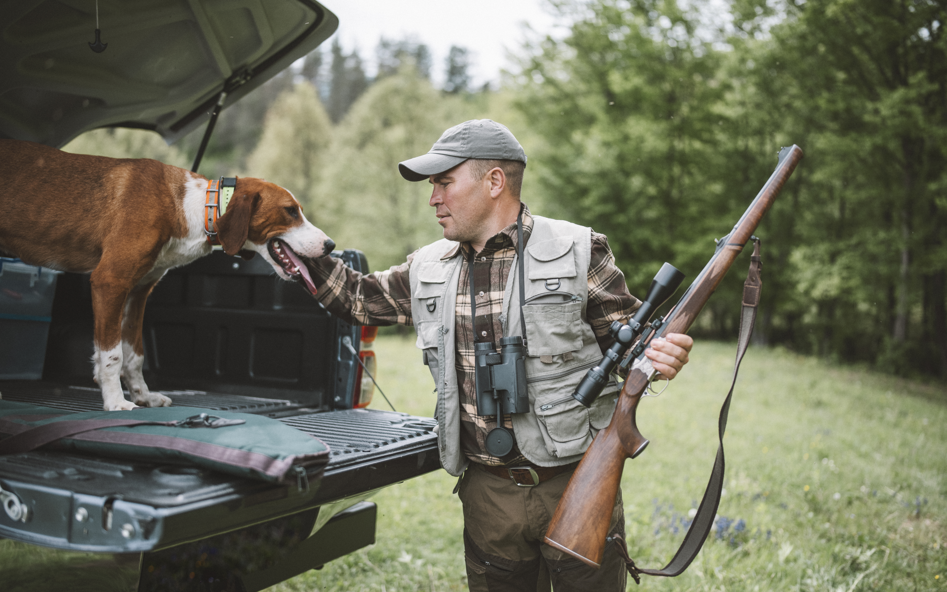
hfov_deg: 54.0
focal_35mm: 36
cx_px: 471
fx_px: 929
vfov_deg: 35.3
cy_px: 311
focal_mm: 35
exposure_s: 1/1250
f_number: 1.4
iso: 64
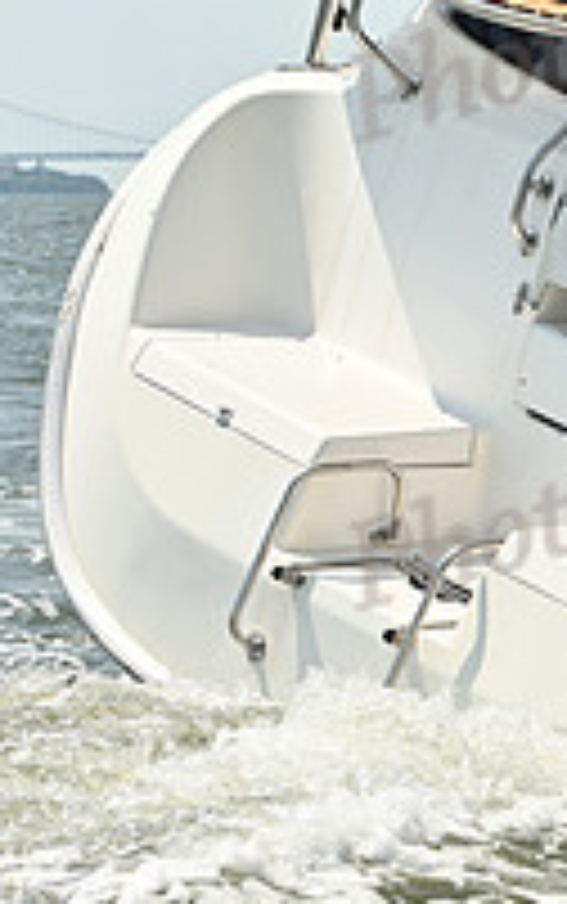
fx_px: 5082
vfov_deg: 10.1
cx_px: 1220
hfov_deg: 6.2
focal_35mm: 206
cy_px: 196
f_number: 7.1
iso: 320
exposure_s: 1/1250
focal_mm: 70
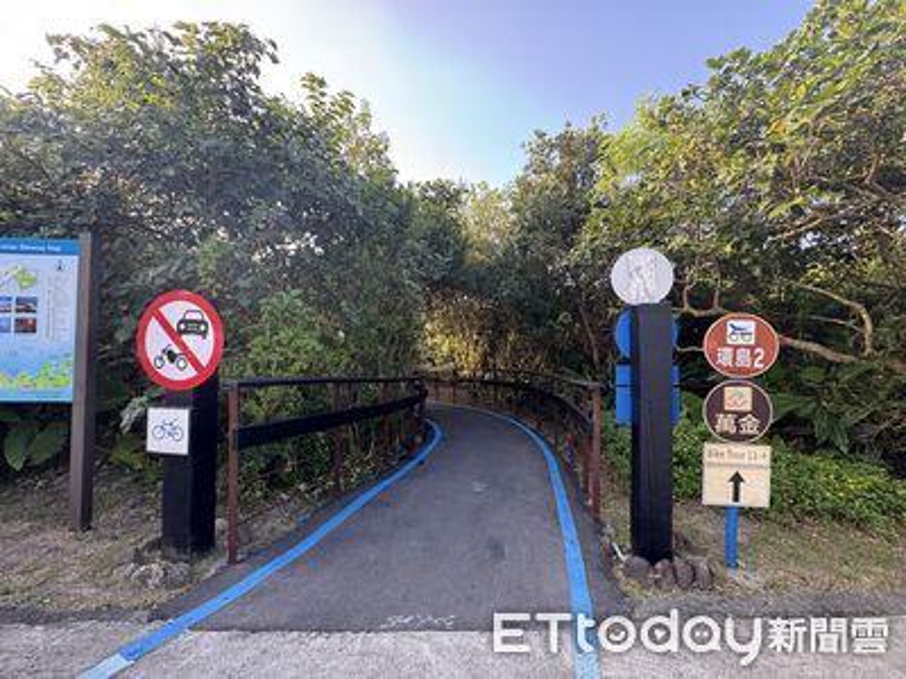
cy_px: 340
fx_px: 366
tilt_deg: +1.4
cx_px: 453
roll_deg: -0.8
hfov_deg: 102.1
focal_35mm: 14
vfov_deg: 85.7
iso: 64
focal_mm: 2.22
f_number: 2.2
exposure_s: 1/99
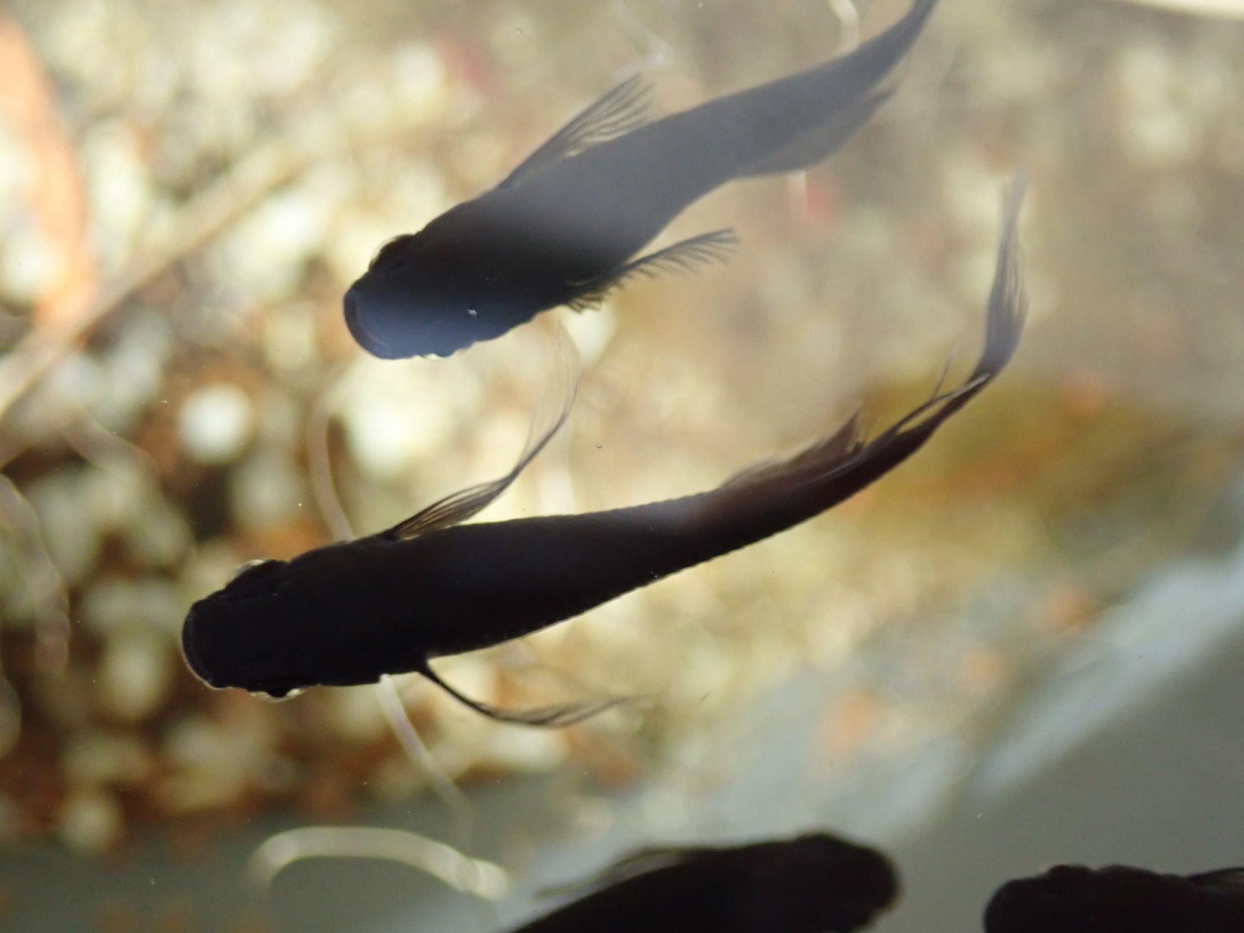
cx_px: 622
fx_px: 2516
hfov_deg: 27.8
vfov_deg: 21.0
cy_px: 466
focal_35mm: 70
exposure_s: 1/250
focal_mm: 12.6
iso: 640
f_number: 4
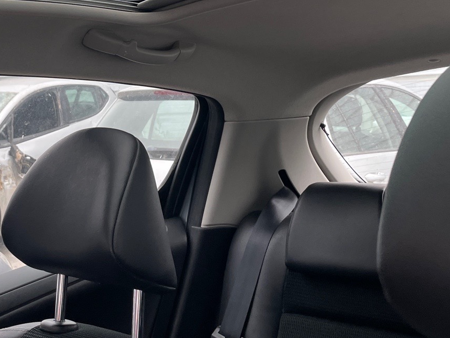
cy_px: -17
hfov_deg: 32.7
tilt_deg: +10.6
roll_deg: +2.6
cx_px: 119
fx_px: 754
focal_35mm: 58
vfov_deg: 23.9
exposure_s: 1/121
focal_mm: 4.2
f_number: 1.6
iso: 50
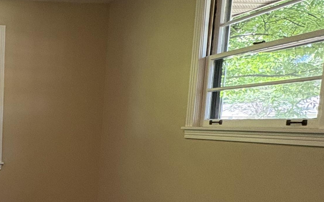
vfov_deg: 30.5
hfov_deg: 38.1
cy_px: 162
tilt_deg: -6.0
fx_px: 362
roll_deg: -1.1
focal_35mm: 41
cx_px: -50
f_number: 2.2
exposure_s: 1/60
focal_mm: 2.22
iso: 320
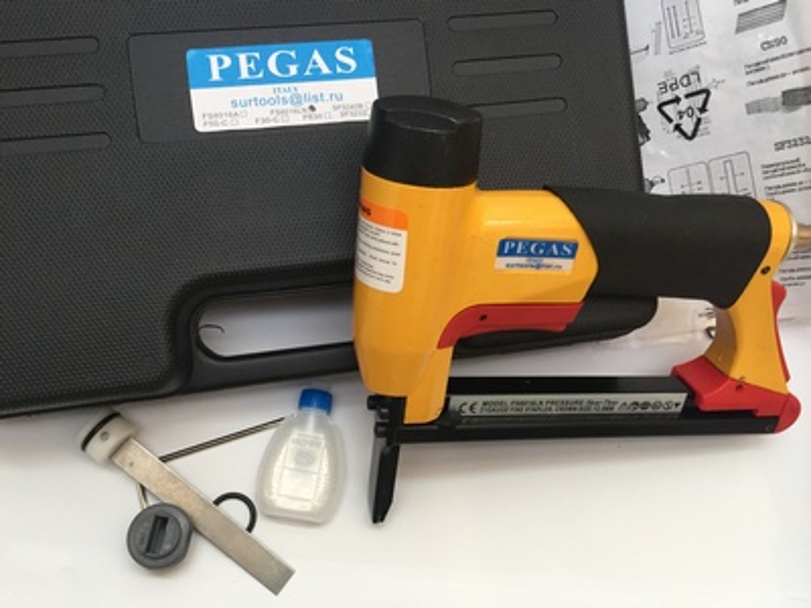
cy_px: 304
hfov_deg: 61.7
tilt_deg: -69.5
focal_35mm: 29
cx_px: 406
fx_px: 679
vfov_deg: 48.2
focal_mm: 4.15
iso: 160
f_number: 2.2
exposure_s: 1/33
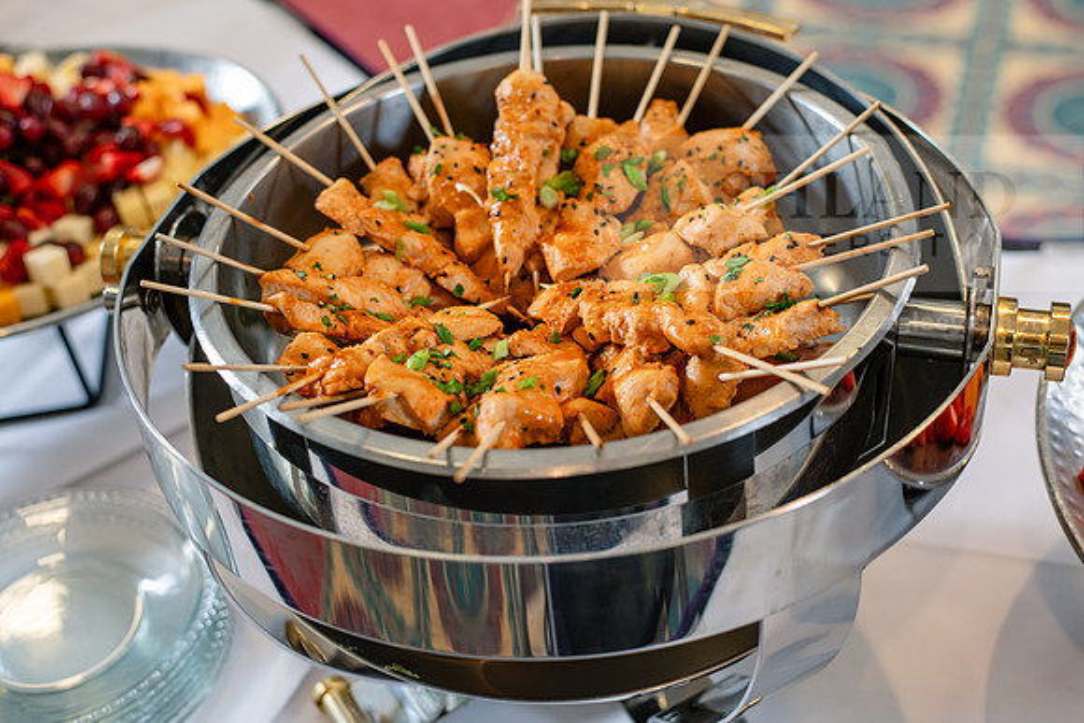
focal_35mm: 50
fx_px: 1506
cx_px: 542
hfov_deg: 39.6
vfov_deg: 27.0
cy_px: 362
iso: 400
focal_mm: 50
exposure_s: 1/200
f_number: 3.2
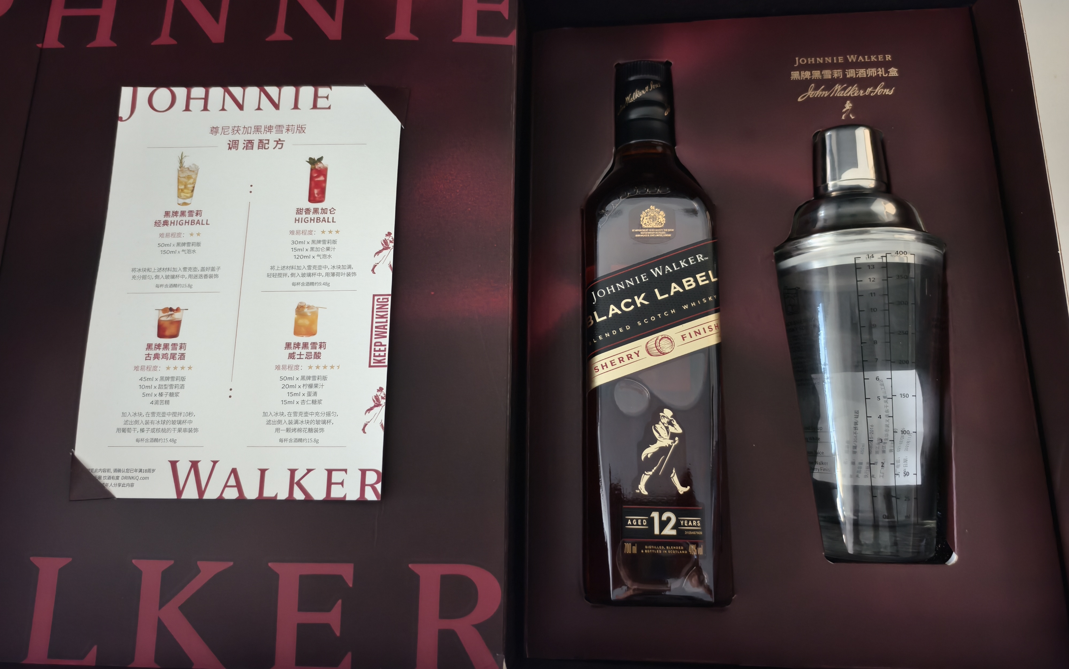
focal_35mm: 25
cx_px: 526
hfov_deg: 72.5
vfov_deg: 49.2
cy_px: 307
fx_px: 728
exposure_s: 1/50
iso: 79
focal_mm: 5.6
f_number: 1.57
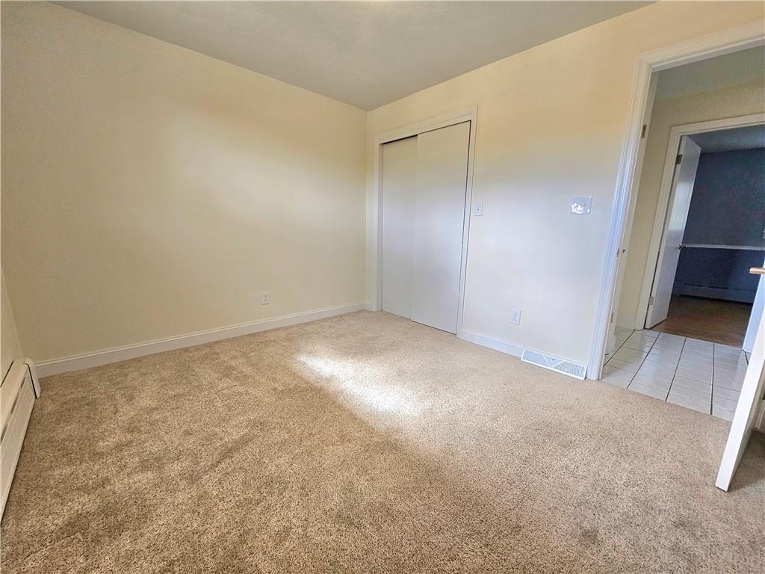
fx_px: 287
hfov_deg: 106.2
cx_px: 382
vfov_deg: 89.9
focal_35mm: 13
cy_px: 287
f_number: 2.2
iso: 160
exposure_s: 1/60.2
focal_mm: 2.2
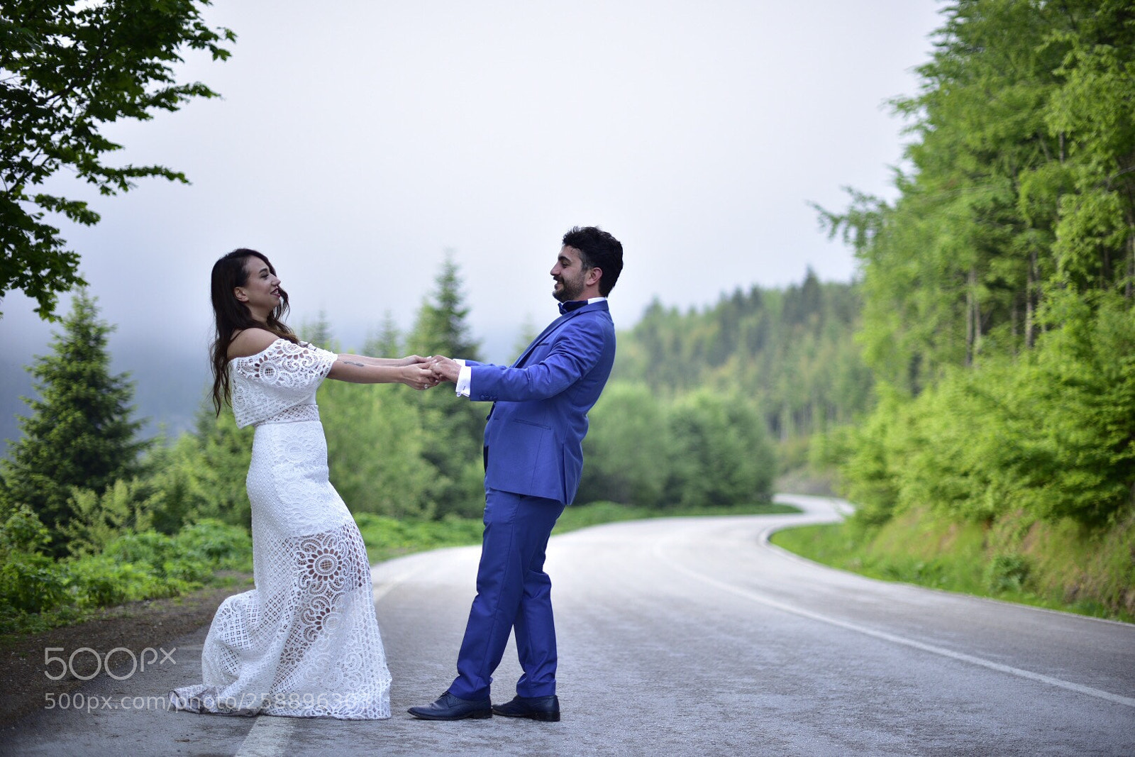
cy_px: 378
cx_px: 568
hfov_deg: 39.6
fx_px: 1576
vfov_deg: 27.0
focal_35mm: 50
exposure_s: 1/200
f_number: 1.4
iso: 110
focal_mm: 50
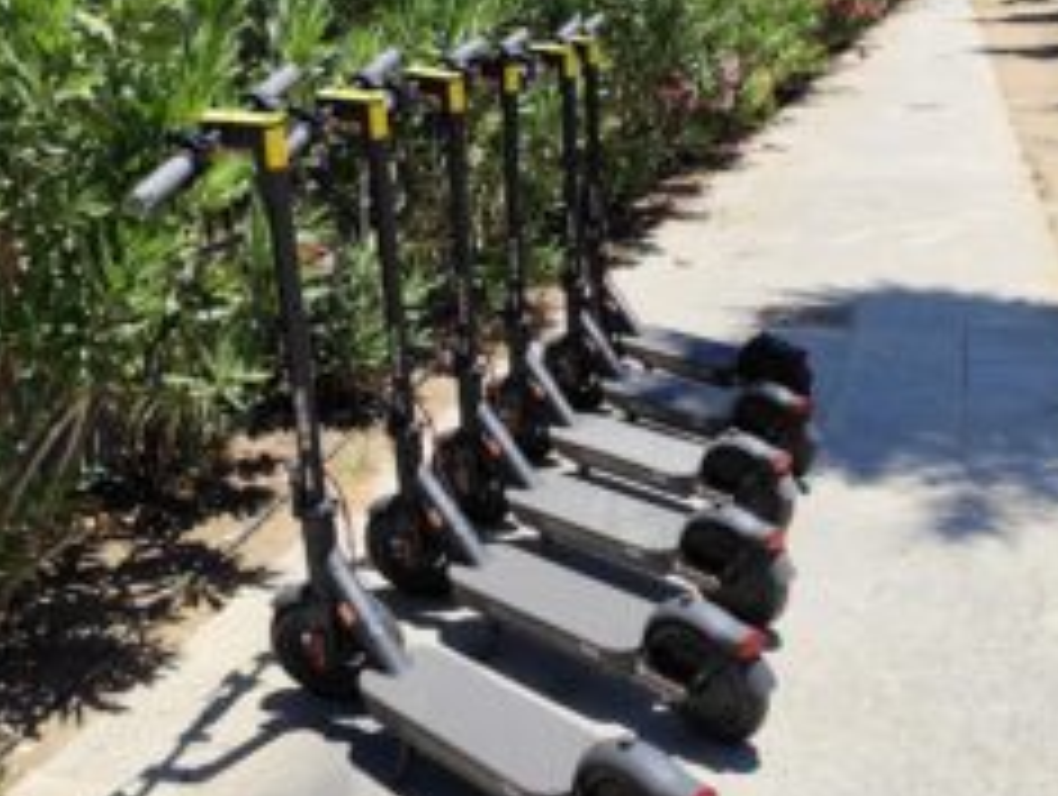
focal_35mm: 44
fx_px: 1347
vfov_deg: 32.8
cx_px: 545
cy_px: 283
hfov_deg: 42.9
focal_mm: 6.19
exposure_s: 1/873
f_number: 1.65
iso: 50
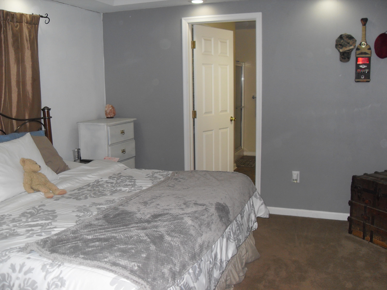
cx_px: 194
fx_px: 380
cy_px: 145
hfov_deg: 54.0
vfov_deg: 41.8
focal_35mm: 34
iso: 100
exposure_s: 1/45
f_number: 2.8
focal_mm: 6.3
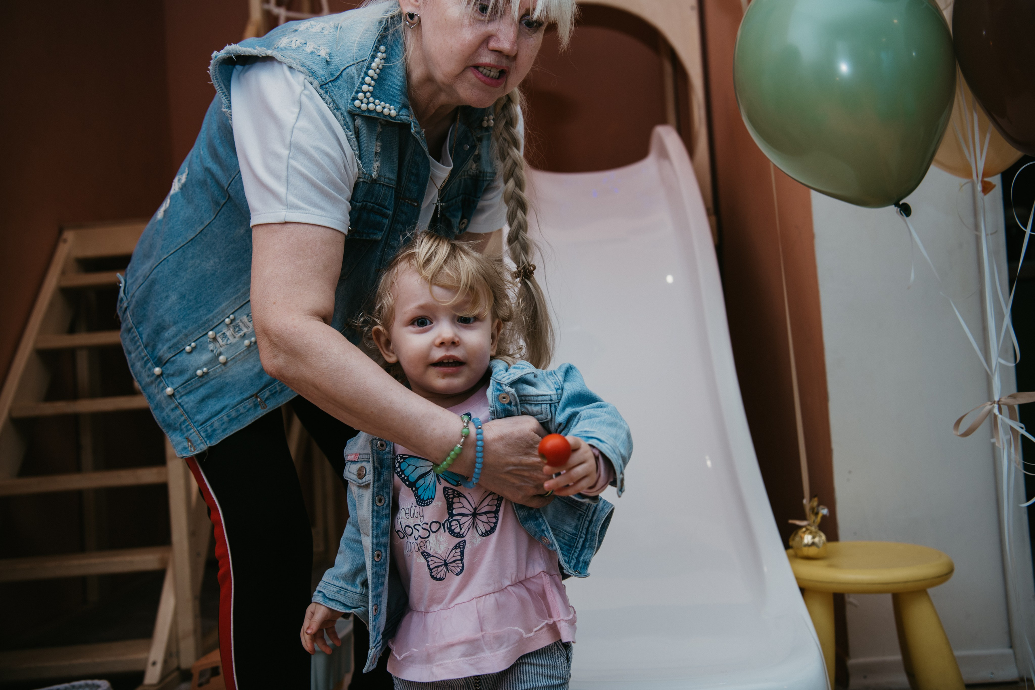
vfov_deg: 36.9
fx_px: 1035
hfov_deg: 53.1
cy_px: 345
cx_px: 518
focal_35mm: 36
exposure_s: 1/160
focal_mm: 36
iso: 100
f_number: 3.5
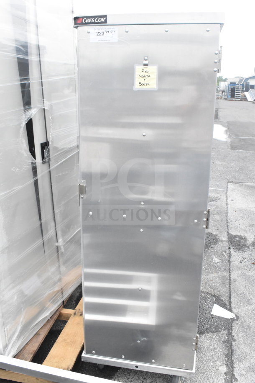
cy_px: 192
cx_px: 128
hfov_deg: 40.0
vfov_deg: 57.2
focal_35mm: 33
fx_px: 351
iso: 6400
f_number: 14
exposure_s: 1/800
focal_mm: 22
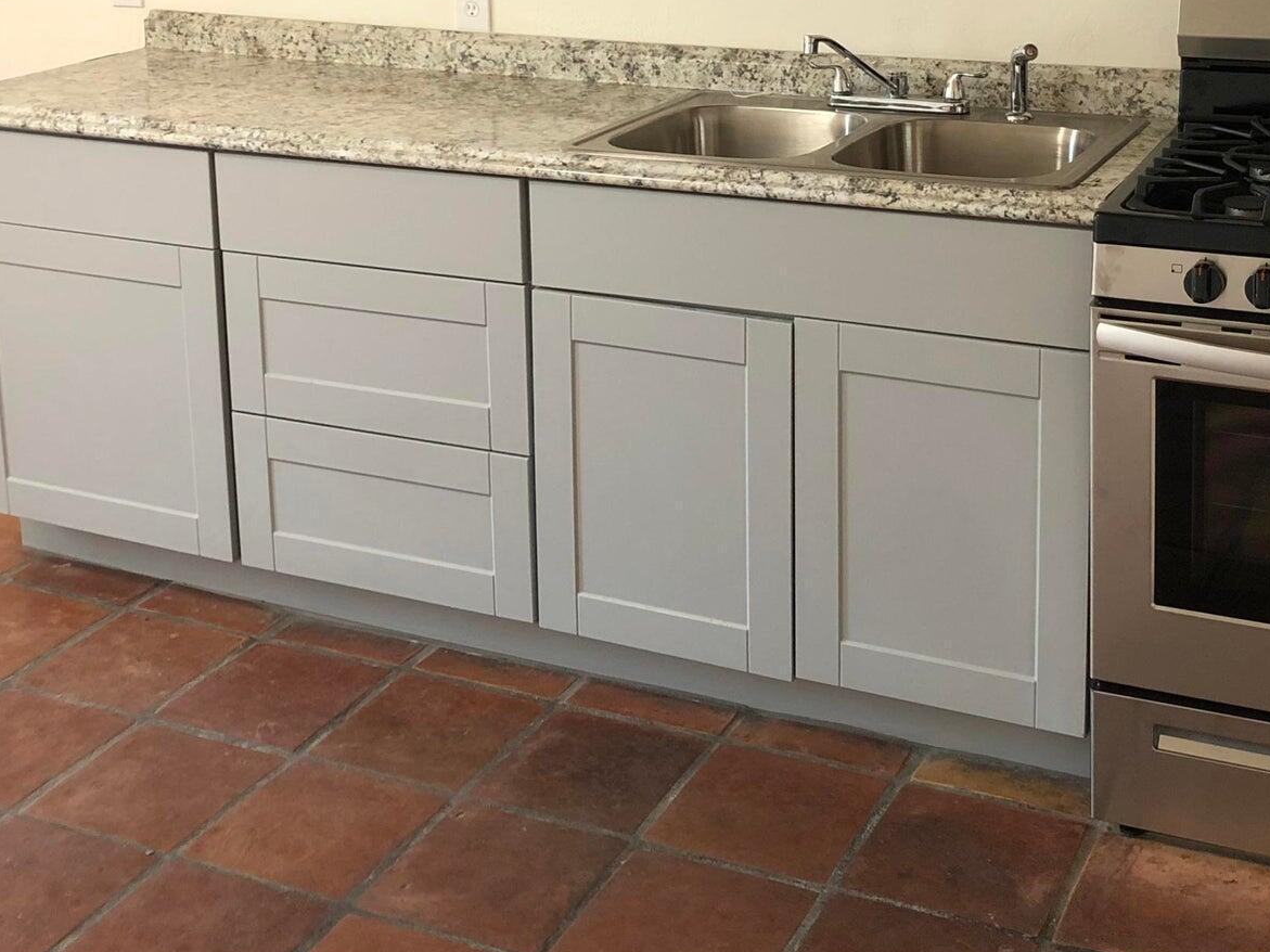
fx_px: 1871
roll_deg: +1.0
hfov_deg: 37.4
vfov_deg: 27.6
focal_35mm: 51
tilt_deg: -10.0
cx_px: 721
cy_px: 111
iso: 40
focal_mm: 4
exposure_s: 1/24
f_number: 1.8
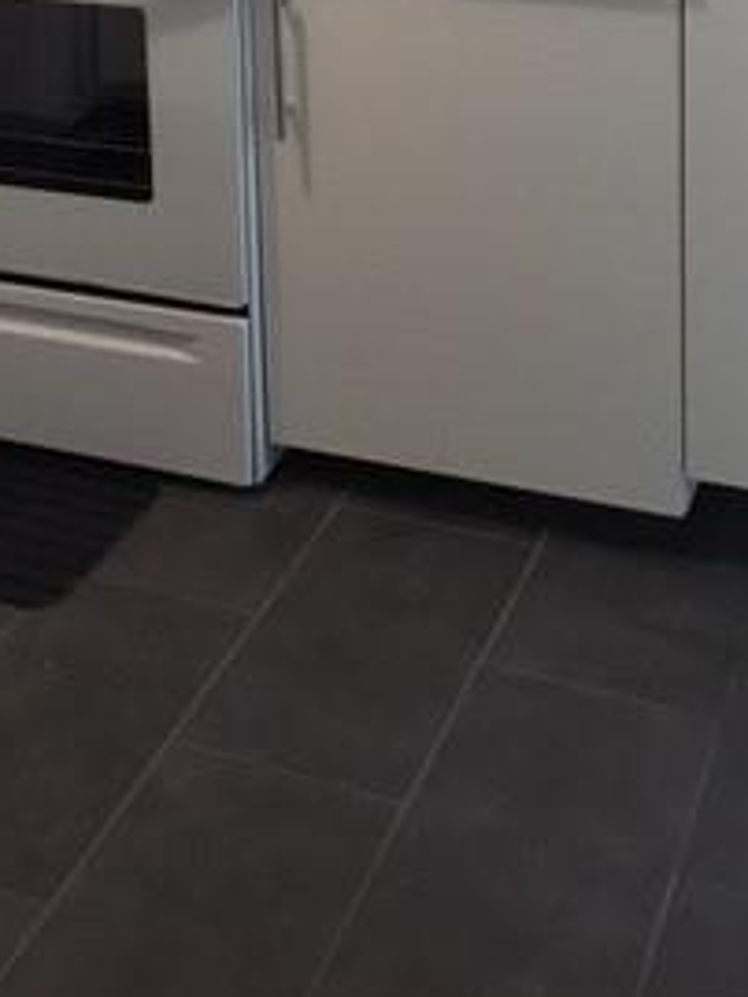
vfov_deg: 25.7
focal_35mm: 69
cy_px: -141
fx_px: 1986
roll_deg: +2.8
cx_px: 104
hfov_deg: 21.0
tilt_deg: -11.9
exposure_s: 1/30
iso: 200
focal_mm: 4.15
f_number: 2.2
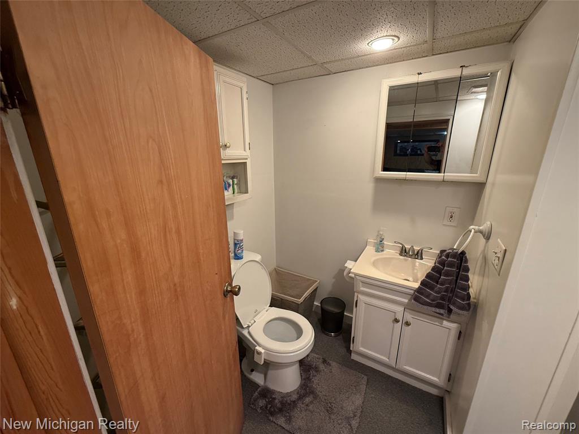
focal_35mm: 14
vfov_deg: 85.7
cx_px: 290
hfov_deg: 102.1
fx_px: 234
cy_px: 217
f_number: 2.2
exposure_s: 1/60
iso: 250
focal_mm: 2.22
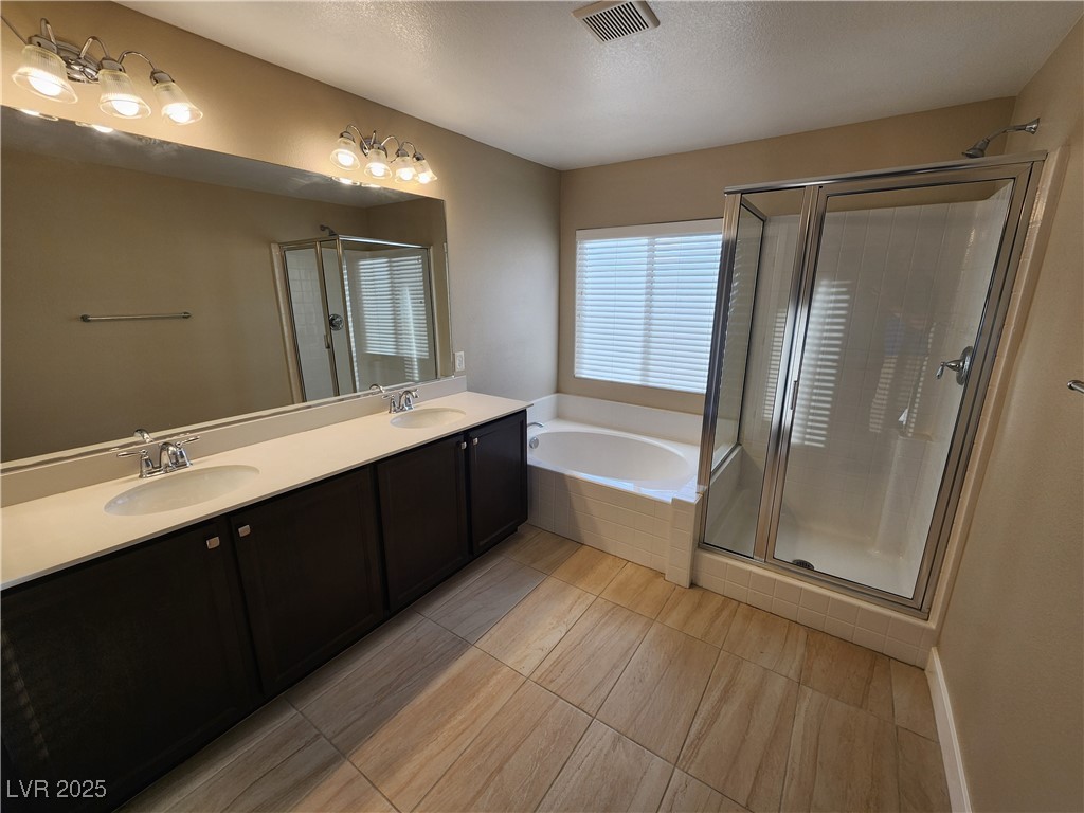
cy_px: 406
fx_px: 407
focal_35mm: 13
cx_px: 542
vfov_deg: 89.9
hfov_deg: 106.2
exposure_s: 1/162
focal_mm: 2.2
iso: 50
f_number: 2.2
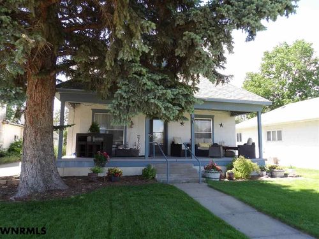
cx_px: 160
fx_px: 221
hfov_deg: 71.6
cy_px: 120
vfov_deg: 56.8
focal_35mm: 24
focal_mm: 4.3
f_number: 3.2
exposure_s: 1/214
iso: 100
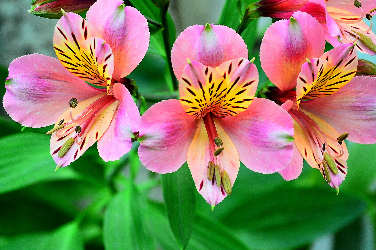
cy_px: 123
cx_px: 203
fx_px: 3446
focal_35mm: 330
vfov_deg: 4.2
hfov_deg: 6.2
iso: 200
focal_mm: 110
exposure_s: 1/160
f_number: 5.6
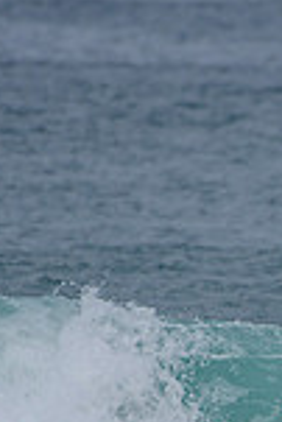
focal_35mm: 1918
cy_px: 490
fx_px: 22483
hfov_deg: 0.7
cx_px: 500
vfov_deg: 1.1
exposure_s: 1/2000
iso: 180
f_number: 5.6
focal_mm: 500
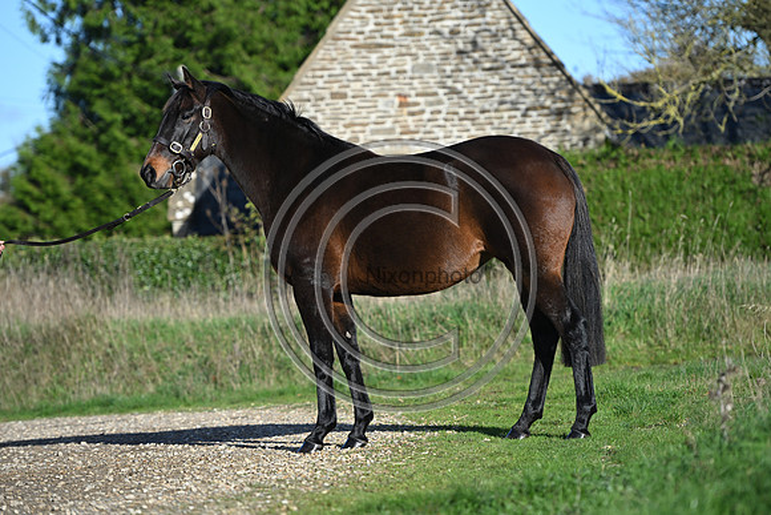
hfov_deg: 13.2
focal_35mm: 155
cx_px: 386
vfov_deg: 8.9
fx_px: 3320
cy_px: 258
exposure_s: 1/1250
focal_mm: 155
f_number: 3.5
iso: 140
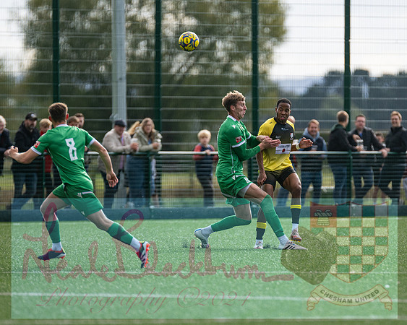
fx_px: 6493
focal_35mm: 539
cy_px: 160
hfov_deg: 3.6
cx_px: 252
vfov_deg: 2.9
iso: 400
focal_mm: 300
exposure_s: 1/2500
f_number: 2.8
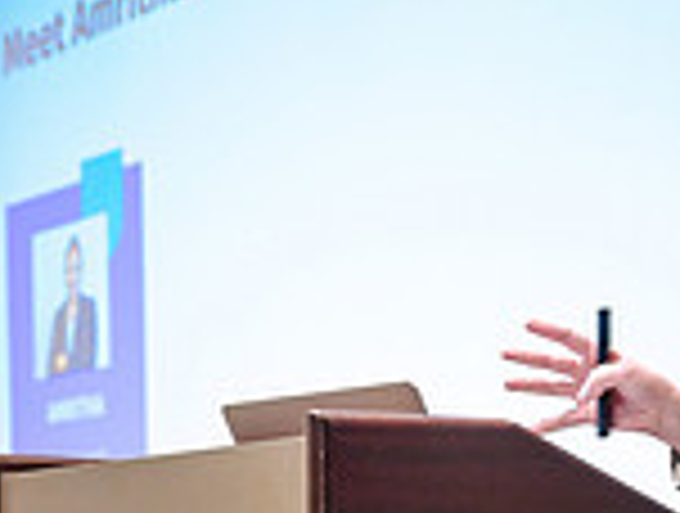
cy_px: 563
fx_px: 2717
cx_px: 334
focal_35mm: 138
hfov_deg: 14.3
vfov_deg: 10.7
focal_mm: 35
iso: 1000
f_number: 3.5
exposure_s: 1/100
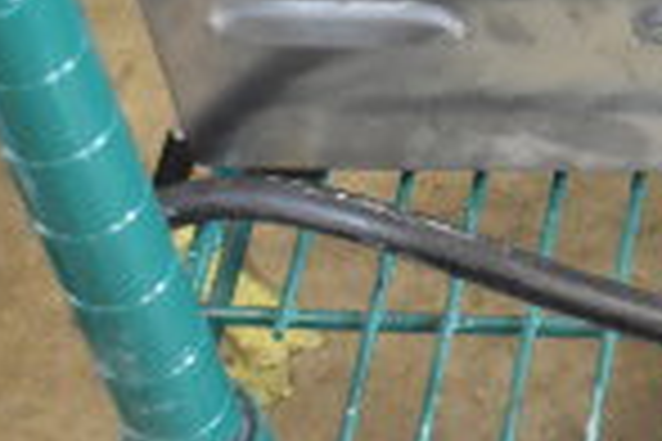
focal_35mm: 187
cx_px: 1347
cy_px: -182
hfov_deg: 10.1
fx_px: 3438
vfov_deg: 7.2
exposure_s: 1/50
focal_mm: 30
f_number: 4.2
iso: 2500
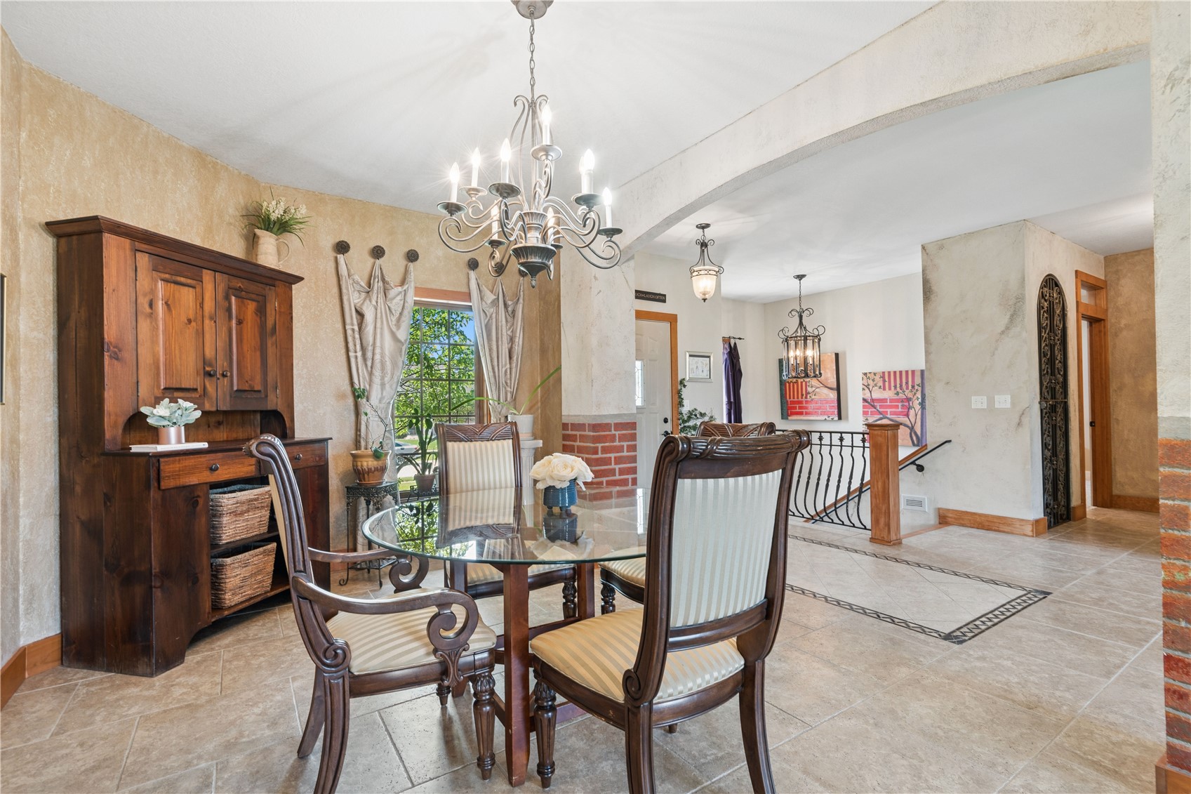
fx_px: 529
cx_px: 596
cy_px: 397
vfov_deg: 73.7
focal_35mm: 16
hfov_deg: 96.7
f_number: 10
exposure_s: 1/6
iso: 400
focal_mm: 16
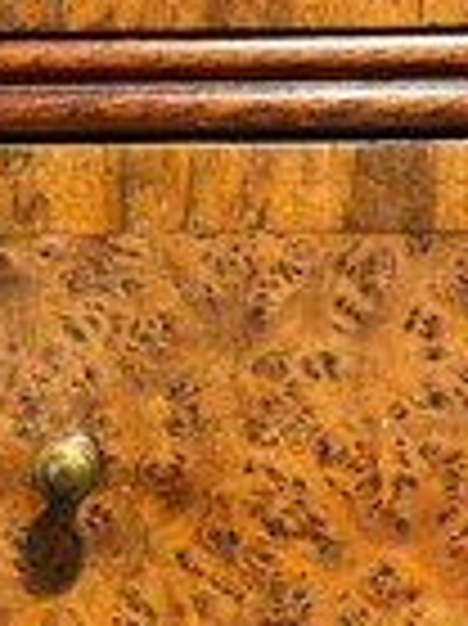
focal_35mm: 75
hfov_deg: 19.4
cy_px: 658
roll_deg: +1.3
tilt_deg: -13.6
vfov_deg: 24.6
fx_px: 1354
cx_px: 108
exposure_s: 1/50
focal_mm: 5.1
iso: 100
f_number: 1.6
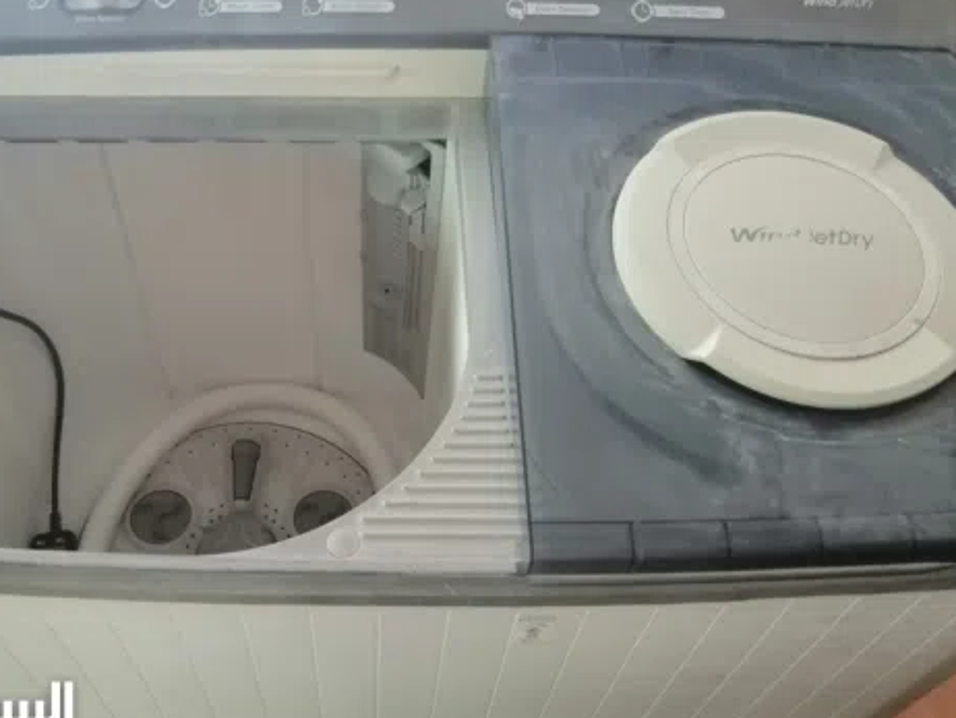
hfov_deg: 51.0
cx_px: 385
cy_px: 383
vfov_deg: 39.7
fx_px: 995
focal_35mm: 36
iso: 640
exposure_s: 1/20
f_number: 1.8
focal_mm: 3.95
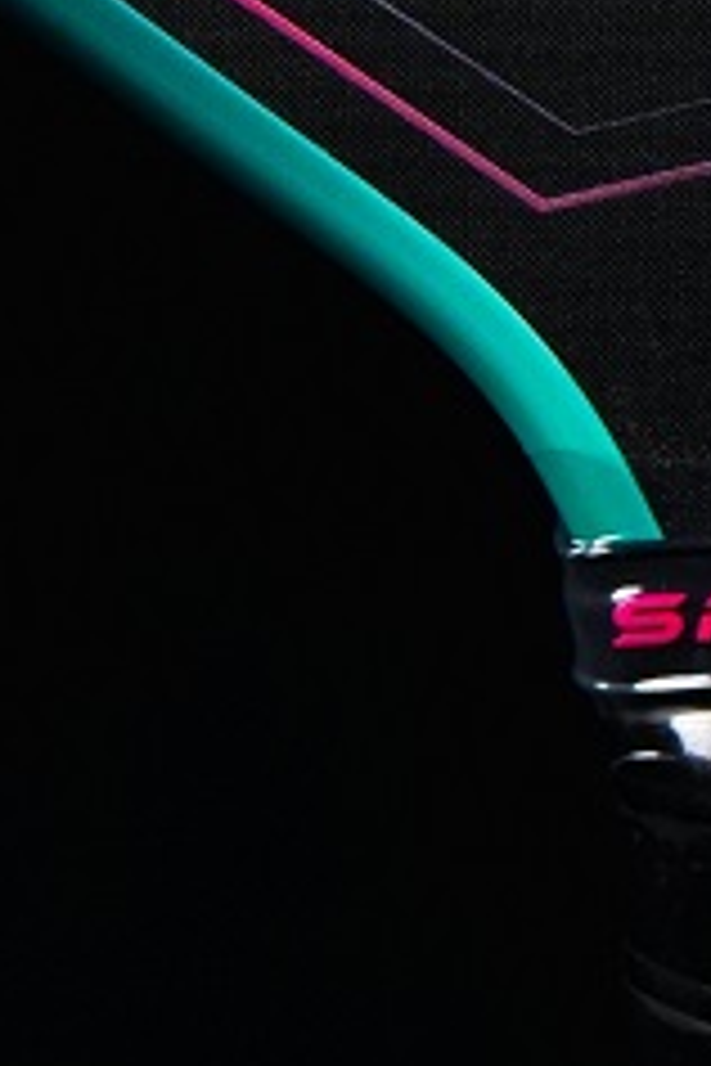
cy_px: -459
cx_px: 720
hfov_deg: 2.3
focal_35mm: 602
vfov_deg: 3.4
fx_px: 17833
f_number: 5
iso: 640
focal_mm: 95
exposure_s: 1/125
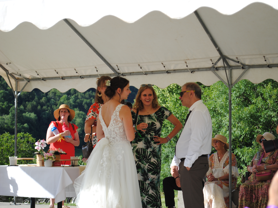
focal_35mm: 90
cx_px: 156
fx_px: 719
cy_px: 104
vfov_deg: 16.5
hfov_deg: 21.9
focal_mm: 55
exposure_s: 1/160
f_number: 6.3
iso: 100
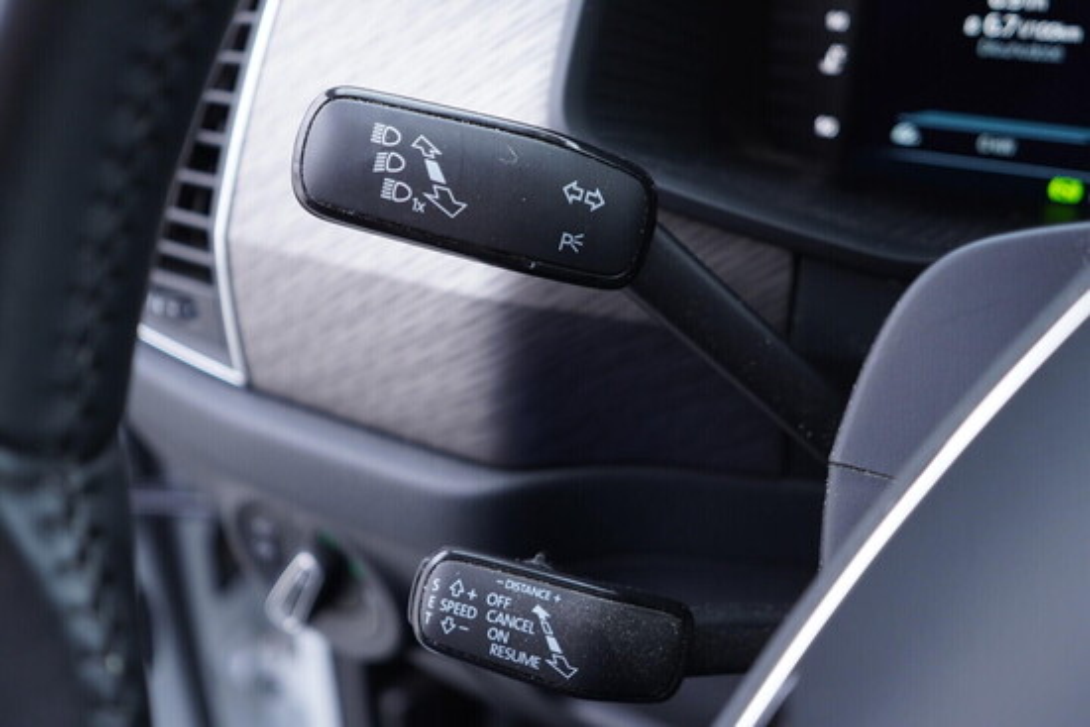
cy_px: 364
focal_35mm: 36
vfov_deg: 36.9
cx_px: 545
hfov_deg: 53.1
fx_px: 1090
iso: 250
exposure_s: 1/40
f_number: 2.8
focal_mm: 24
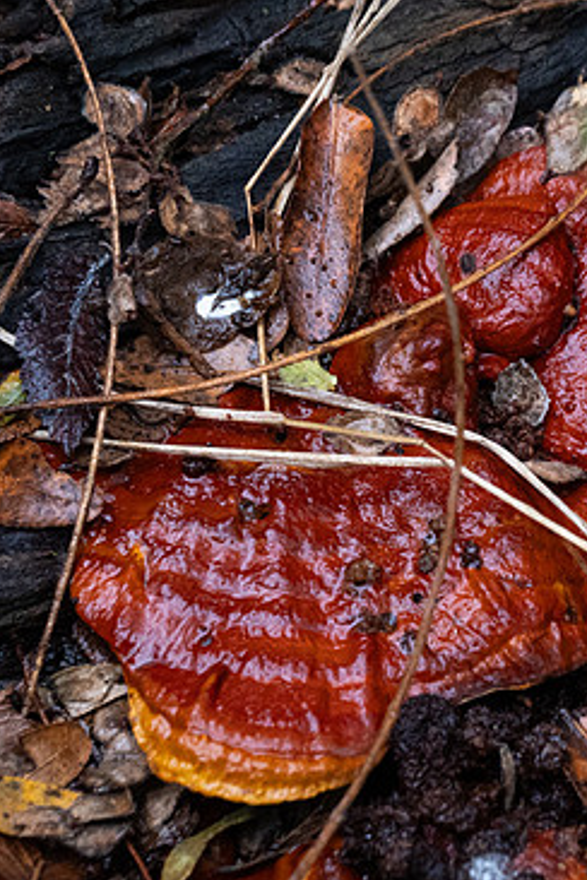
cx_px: 505
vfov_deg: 7.8
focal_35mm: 264
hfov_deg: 5.2
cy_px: 463
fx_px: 6456
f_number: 8
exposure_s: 1/200
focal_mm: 80
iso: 1600
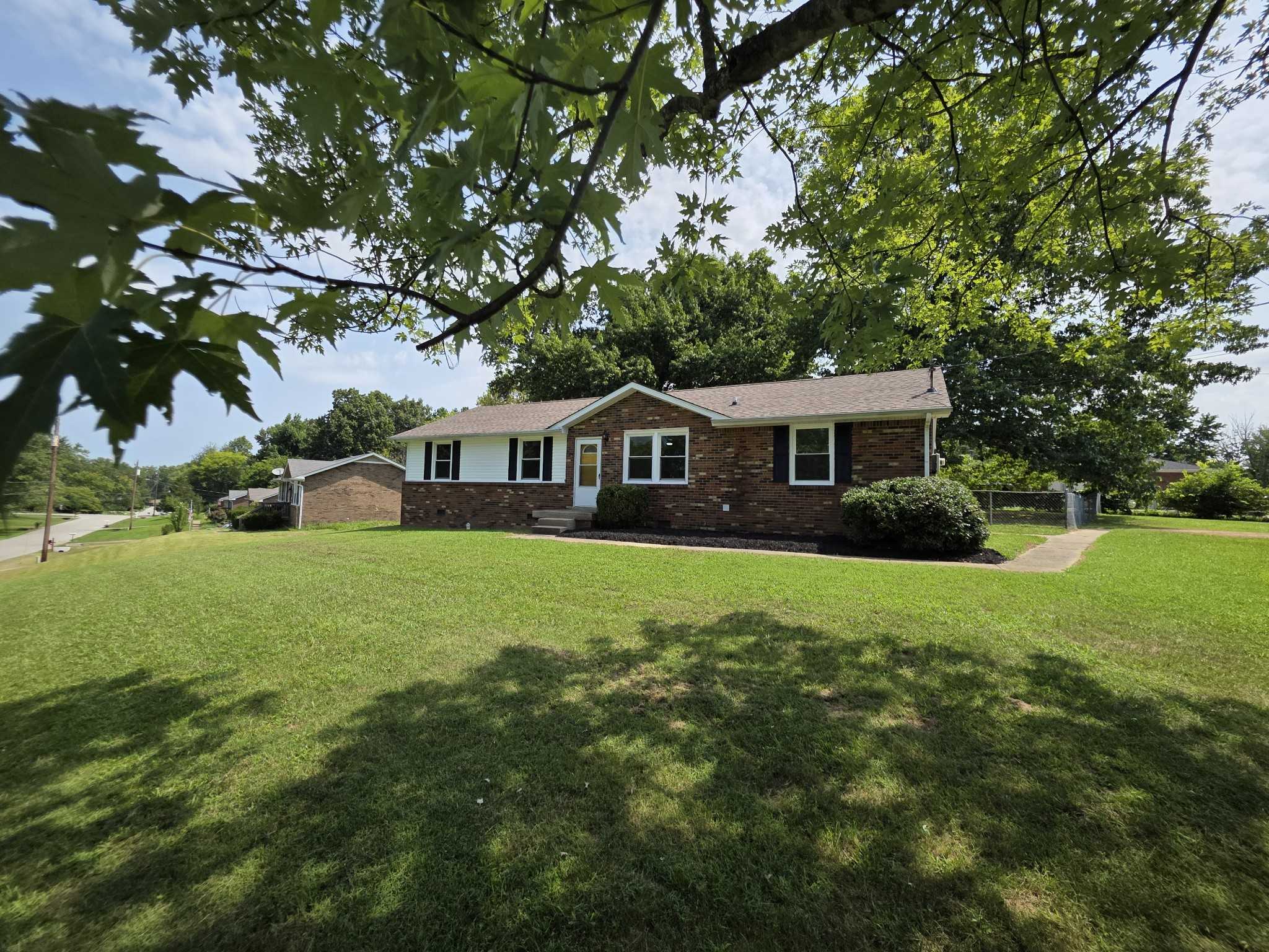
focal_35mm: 13
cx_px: 634
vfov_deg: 89.9
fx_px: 477
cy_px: 476
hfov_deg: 106.2
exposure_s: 1/1700
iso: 40
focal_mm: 2.2
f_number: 1.9
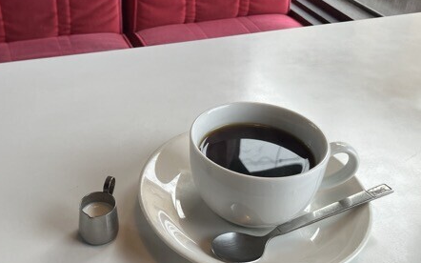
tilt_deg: -30.1
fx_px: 493
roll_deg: -1.8
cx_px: 154
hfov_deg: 45.8
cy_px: 93
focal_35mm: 43
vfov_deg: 29.7
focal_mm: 3.99
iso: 40
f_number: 1.8
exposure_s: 1/60
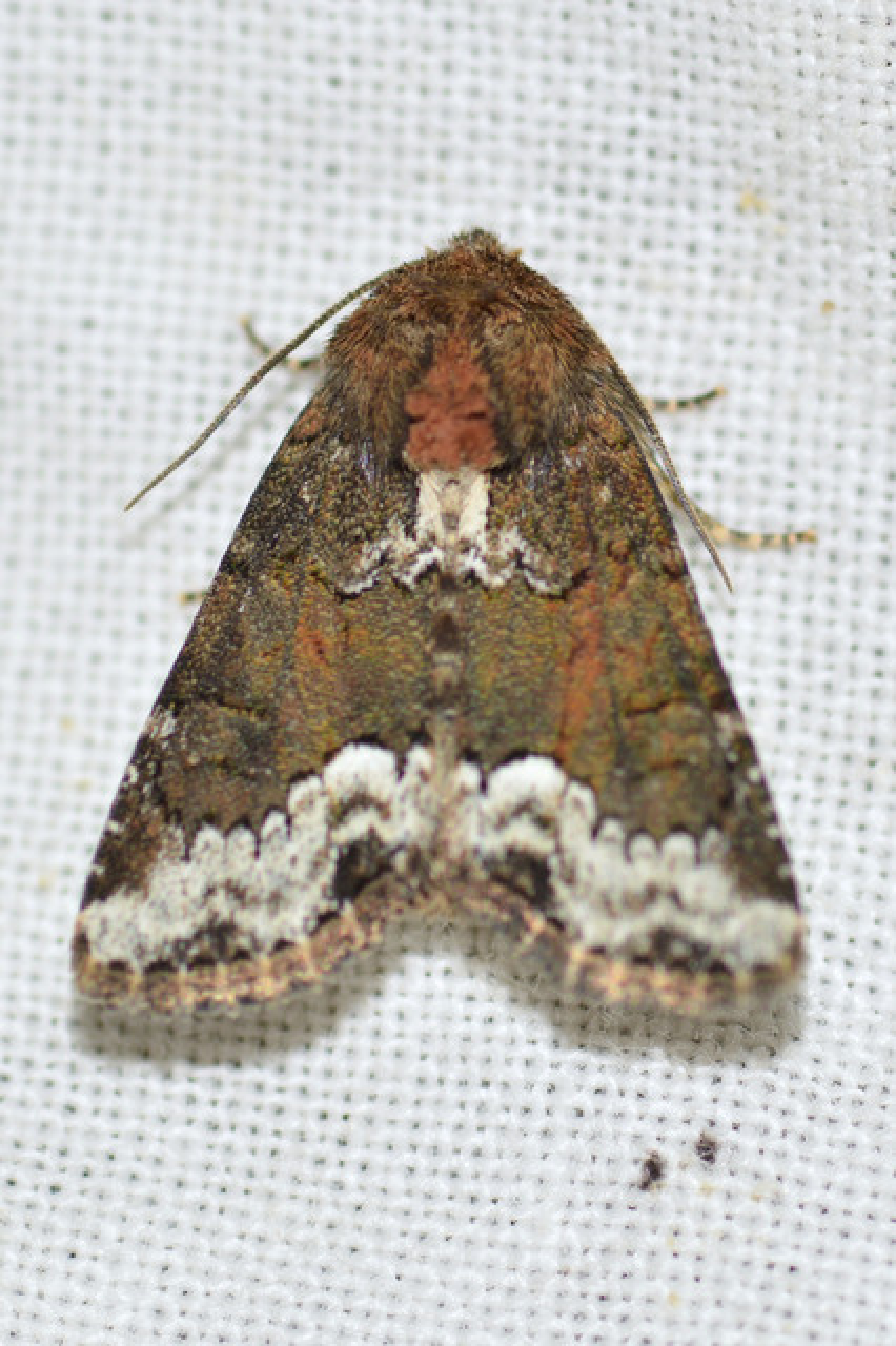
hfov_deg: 9.1
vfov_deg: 13.7
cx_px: 448
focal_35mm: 150
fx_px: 5606
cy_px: 673
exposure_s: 1/200
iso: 100
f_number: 11
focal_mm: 100
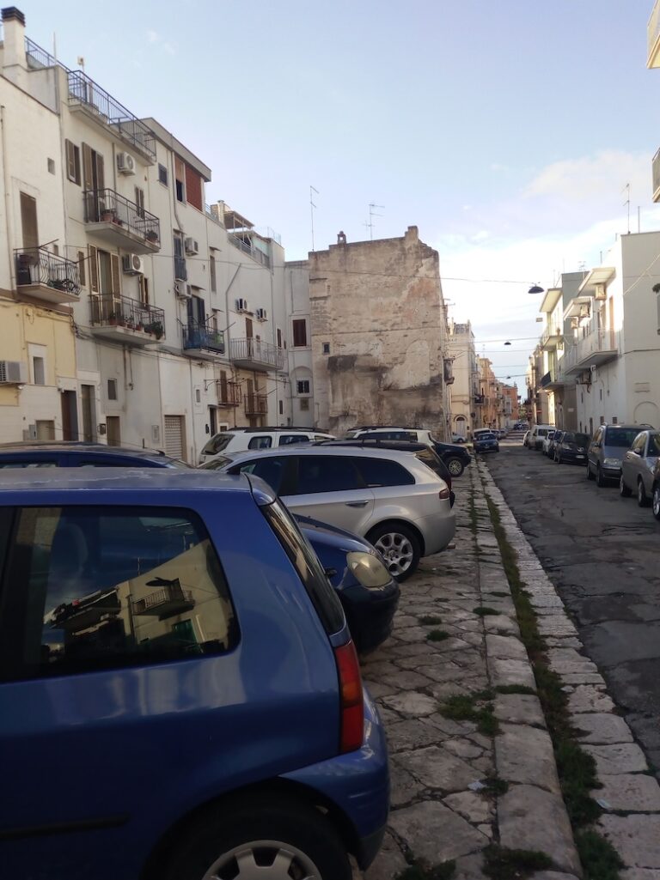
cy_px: 440
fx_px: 687
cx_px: 330
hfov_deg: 51.3
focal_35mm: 27
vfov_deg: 65.3
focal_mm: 3.5
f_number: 2
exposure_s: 1/645
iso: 116
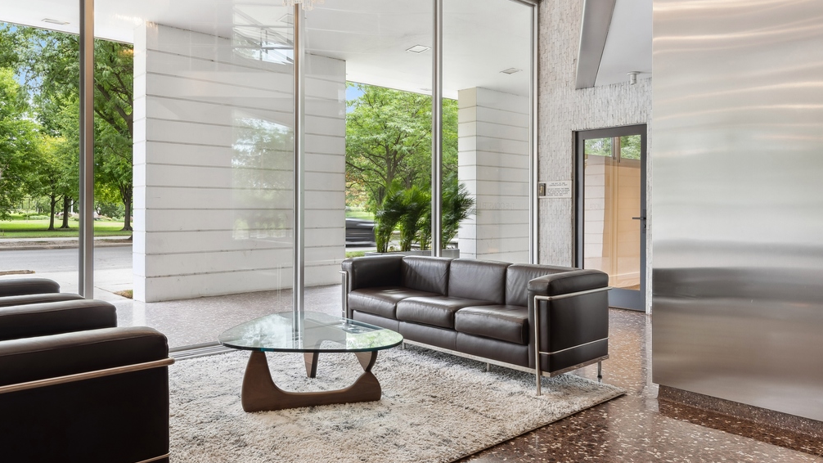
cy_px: 201
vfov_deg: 42.8
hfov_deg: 69.7
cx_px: 376
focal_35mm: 27
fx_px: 589
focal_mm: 16
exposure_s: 1/8
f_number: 9.5
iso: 200
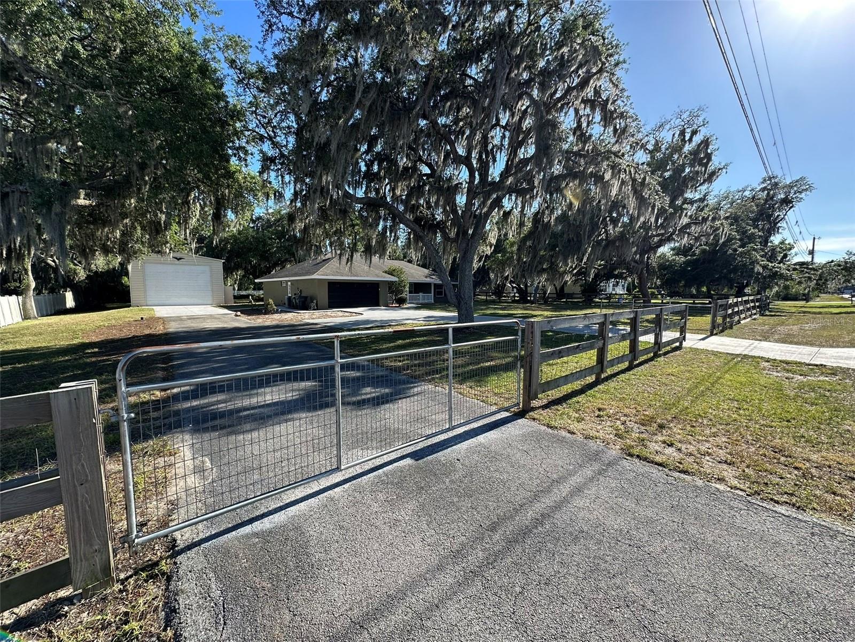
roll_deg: -0.7
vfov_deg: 85.7
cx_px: 428
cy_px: 321
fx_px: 346
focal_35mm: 14
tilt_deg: -4.6
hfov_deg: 102.1
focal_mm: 2.22
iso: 40
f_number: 2.2
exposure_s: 1/654
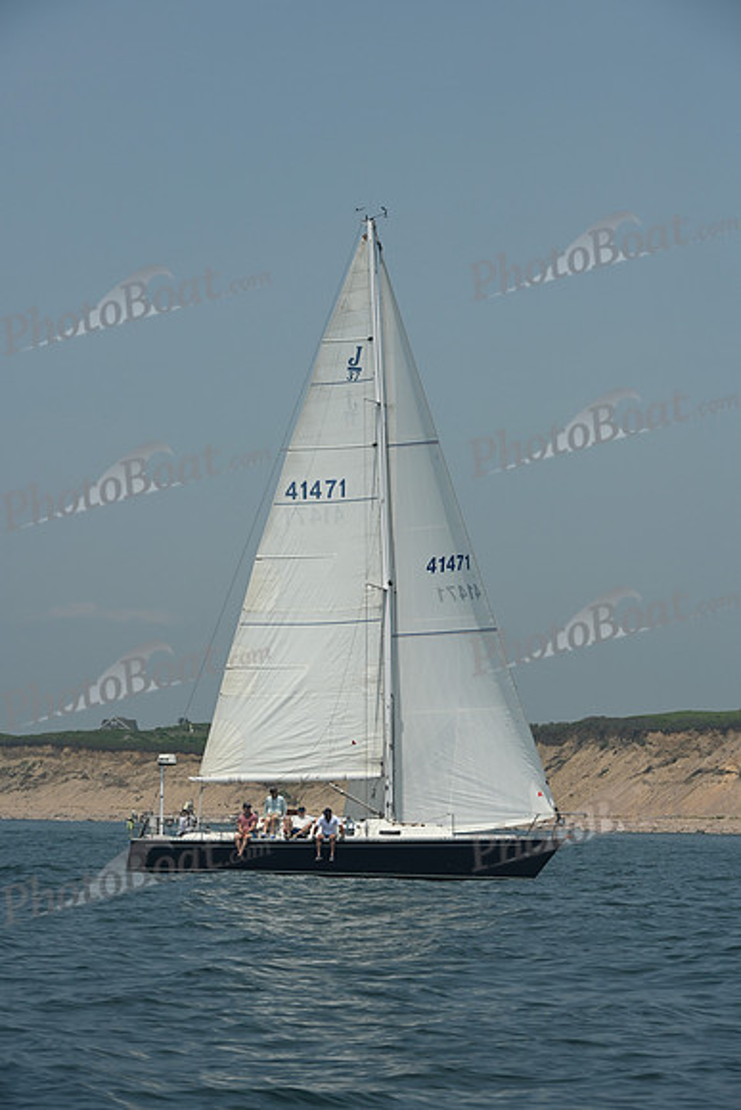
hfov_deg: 9.2
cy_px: 555
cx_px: 370
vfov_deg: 13.7
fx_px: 4628
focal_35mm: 150
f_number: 10
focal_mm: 150
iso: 320
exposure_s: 1/1250
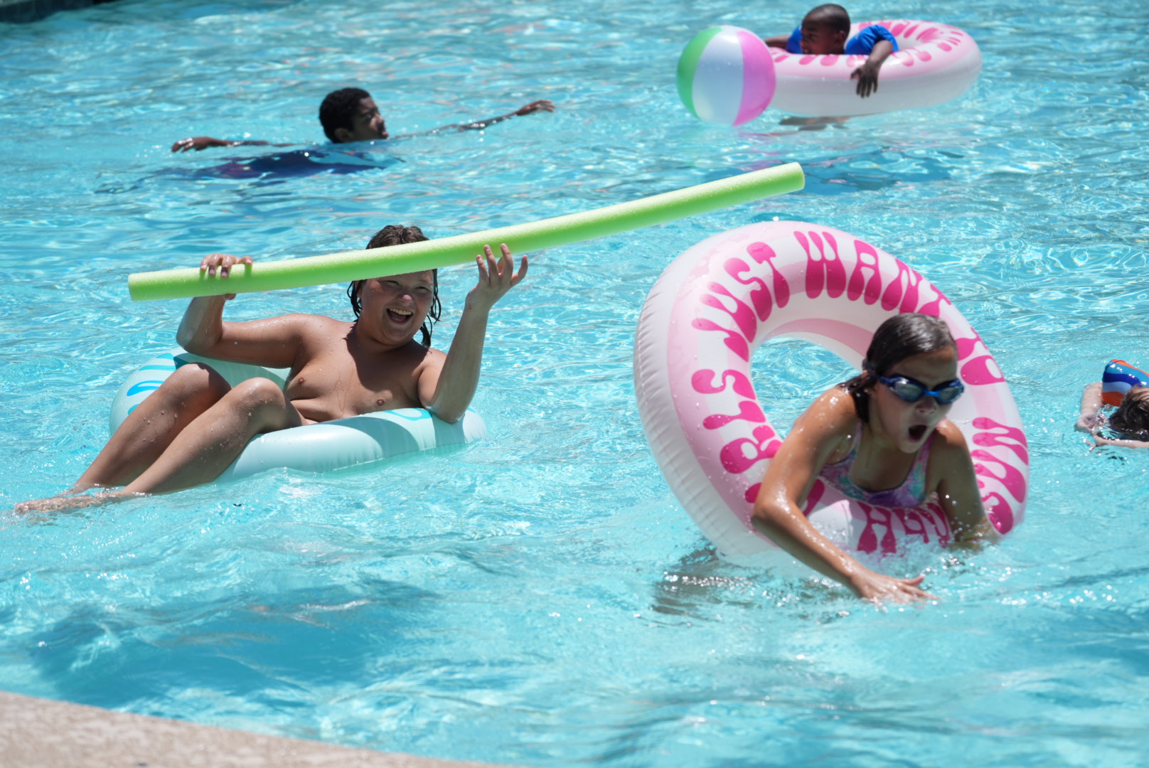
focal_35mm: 111
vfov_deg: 12.4
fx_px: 3545
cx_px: 574
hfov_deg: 18.4
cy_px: 384
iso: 400
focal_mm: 111
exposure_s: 1/4000
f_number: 5
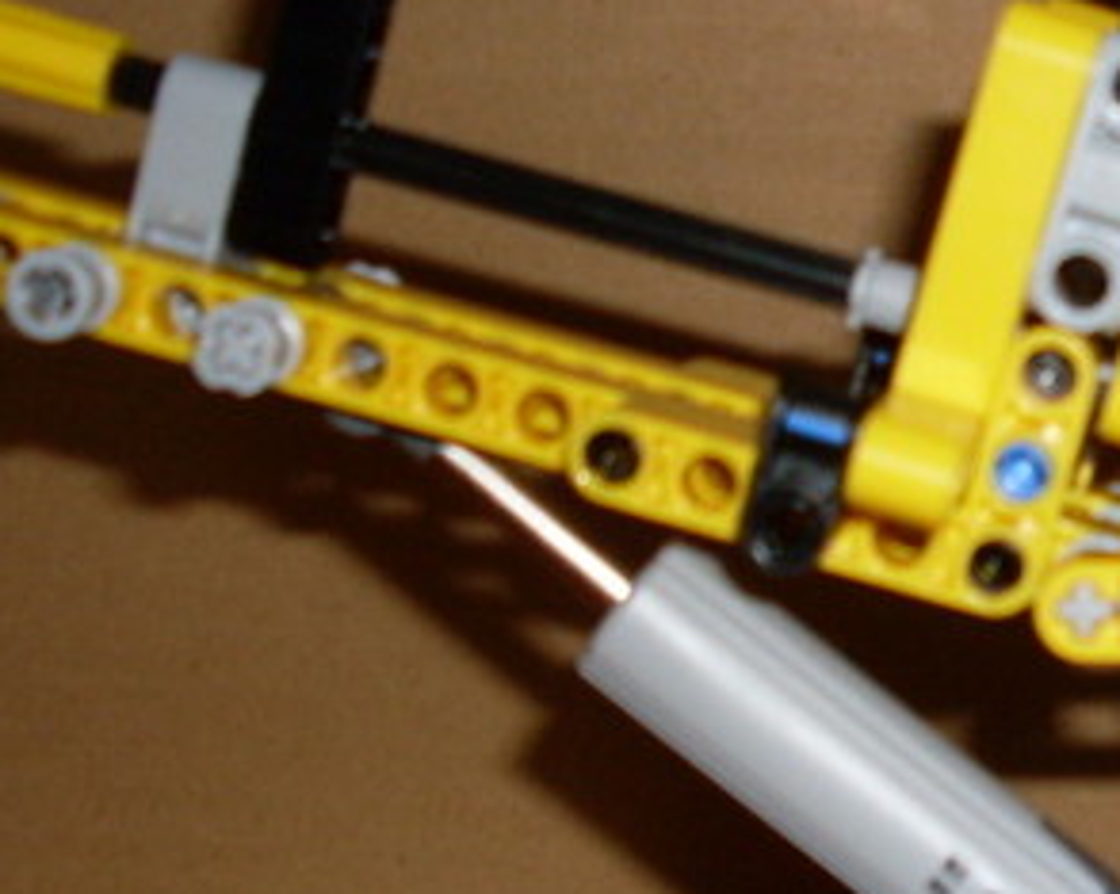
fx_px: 3776
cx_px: 1468
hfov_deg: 16.0
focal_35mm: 114
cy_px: 644
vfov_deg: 13.5
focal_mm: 6.3
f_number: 2.8
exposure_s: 1/45
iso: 100
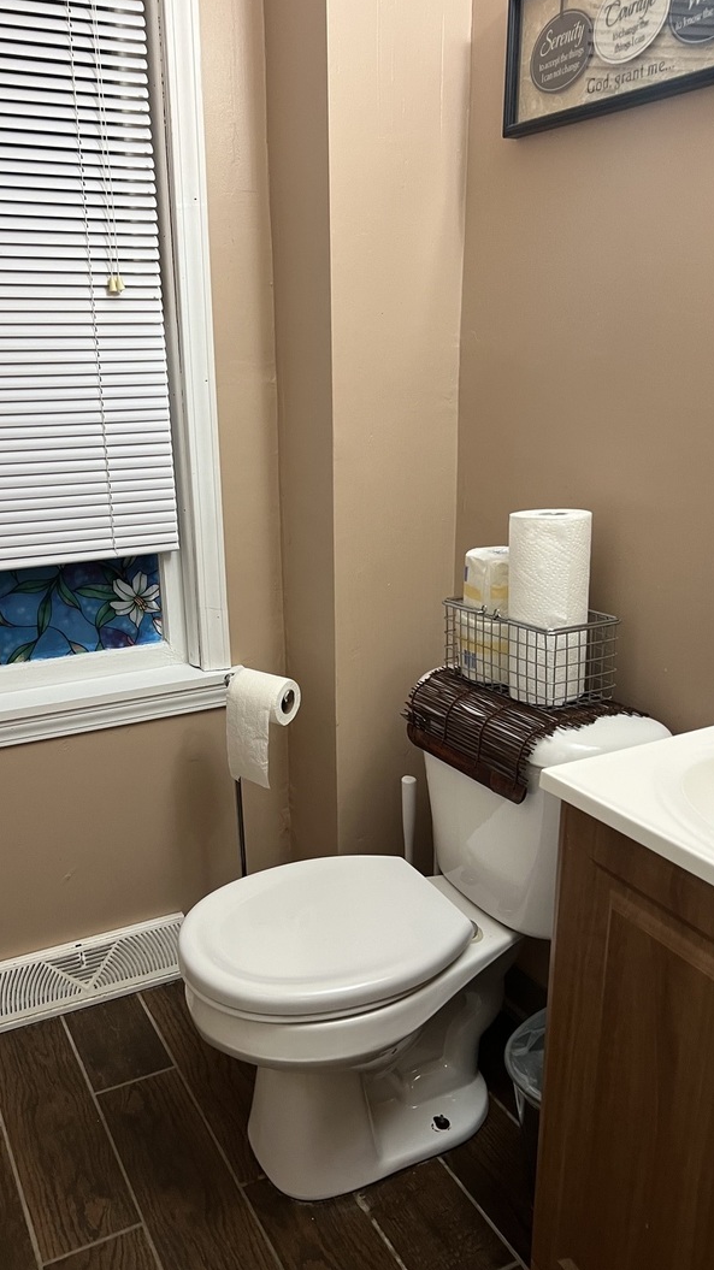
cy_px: 644
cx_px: 294
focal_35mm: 29
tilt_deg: -15.3
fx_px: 977
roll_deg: +0.9
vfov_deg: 66.1
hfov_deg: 40.0
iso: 160
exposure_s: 1/60
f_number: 1.5
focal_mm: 5.7
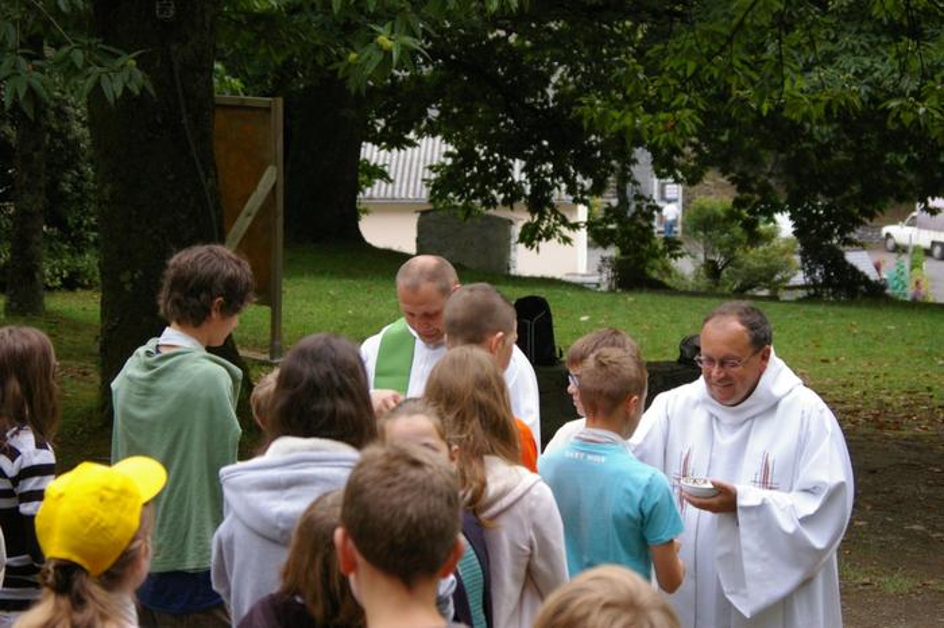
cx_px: 472
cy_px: 314
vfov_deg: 12.5
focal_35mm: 110
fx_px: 2870
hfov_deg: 18.7
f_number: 6.7
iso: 800
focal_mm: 73
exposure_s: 1/250
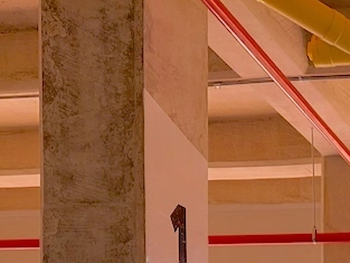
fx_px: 991
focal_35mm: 98
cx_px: 412
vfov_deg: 13.0
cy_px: 534
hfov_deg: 19.0
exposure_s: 1/359
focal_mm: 5.23
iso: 40
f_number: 1.8
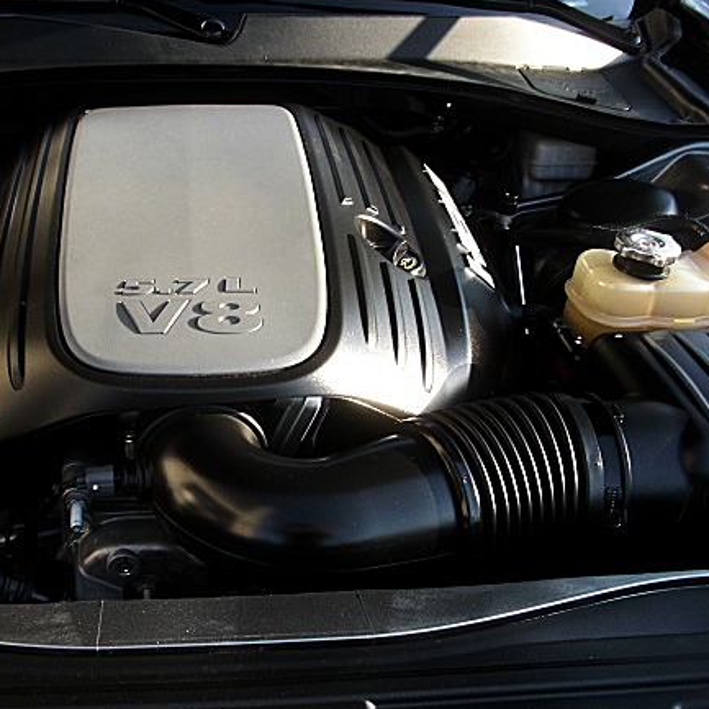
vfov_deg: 36.0
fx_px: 1089
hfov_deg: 35.4
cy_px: 378
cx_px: 195
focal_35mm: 47
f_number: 2.8
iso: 50
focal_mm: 6.3
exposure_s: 1/80
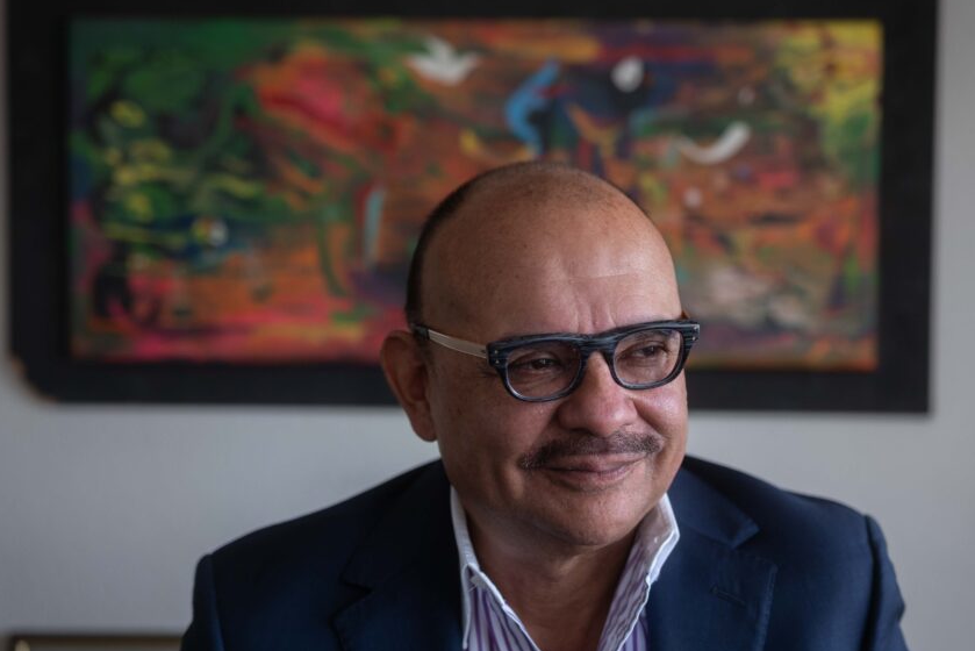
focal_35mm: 61
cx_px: 514
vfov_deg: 22.3
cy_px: 328
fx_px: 1653
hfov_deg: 32.9
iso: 800
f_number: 2.2
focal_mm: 50
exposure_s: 1/400
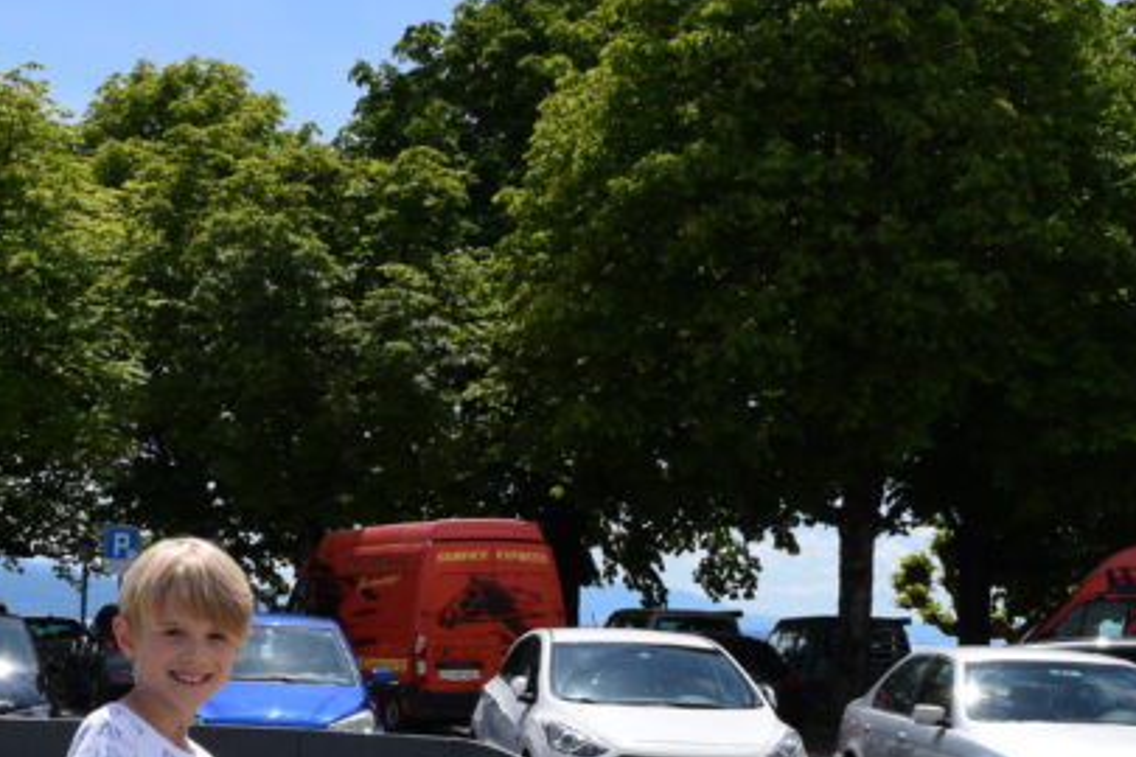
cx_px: 241
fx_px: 1515
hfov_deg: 39.6
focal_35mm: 48
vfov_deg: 27.7
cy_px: 558
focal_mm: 18
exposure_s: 1/400
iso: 200
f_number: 10
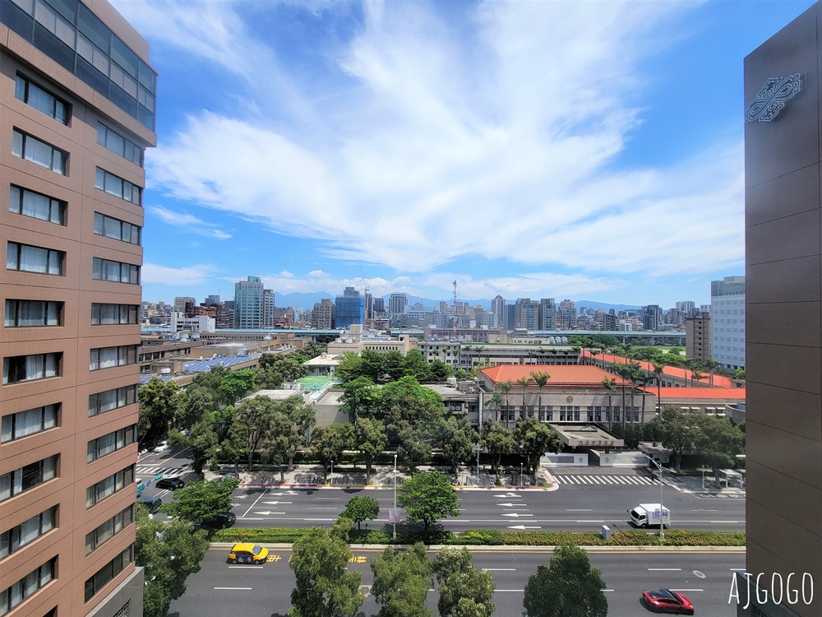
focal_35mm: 13
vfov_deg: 89.9
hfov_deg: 106.2
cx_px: 411
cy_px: 308
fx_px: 309
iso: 50
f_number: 2.2
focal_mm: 2.2
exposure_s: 1/1765
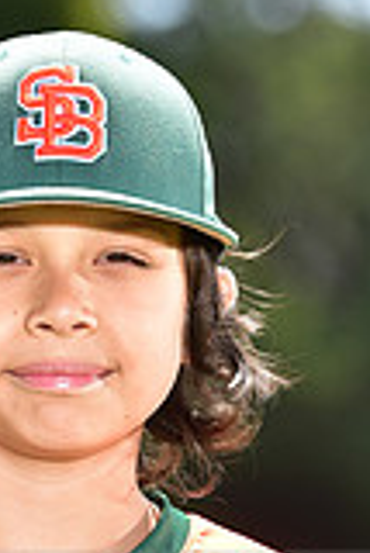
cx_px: -9
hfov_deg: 2.5
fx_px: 8629
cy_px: 598
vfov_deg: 3.7
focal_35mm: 561
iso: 80
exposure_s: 1/200
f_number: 4.5
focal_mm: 155
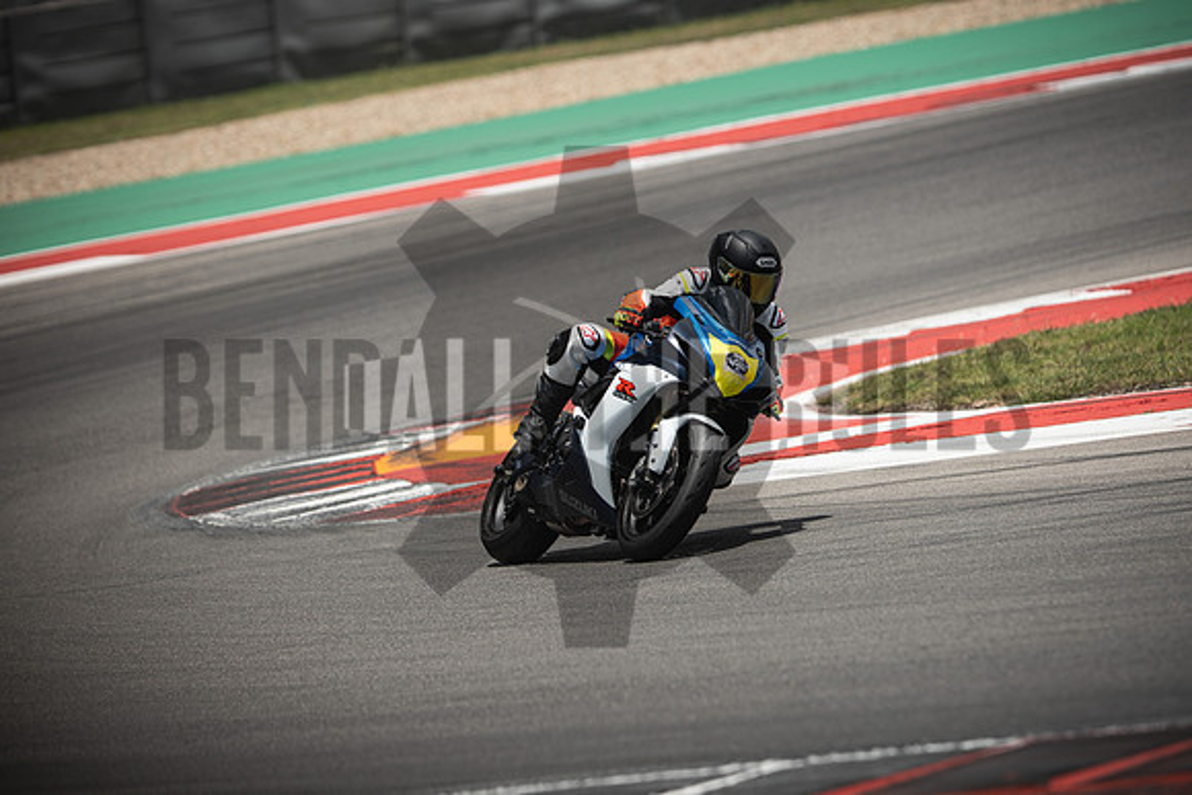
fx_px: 9935
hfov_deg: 6.9
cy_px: 398
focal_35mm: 300
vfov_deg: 4.6
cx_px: 596
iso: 125
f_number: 2.8
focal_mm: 200
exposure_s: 1/2000
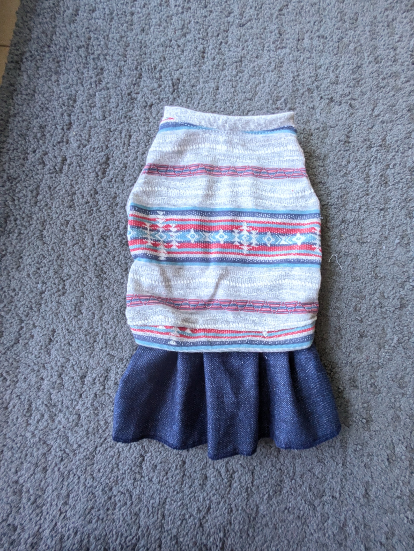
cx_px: 207
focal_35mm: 14
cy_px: 276
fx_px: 223
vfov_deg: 102.0
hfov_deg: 85.7
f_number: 2.2
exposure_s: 1/71.7
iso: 257
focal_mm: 1.83
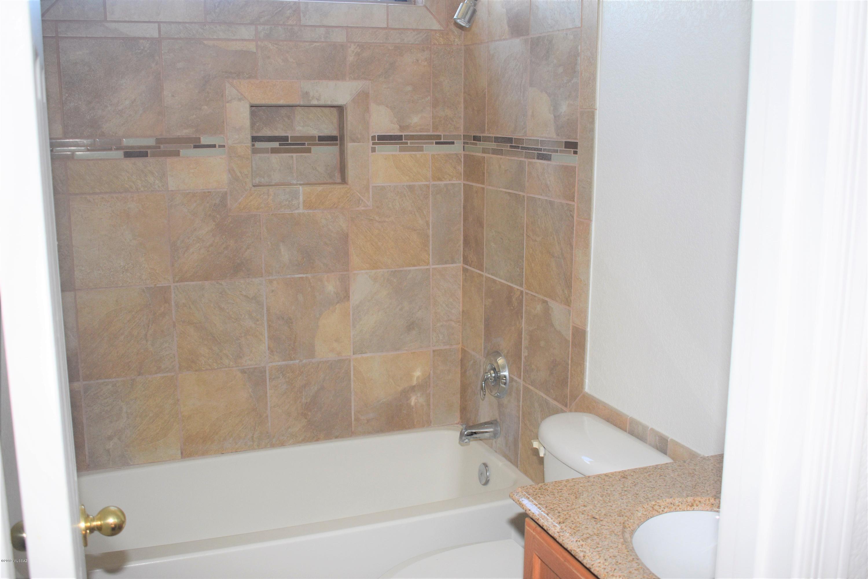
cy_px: 290
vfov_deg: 36.9
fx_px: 868
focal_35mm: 36
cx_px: 434
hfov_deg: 53.1
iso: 720
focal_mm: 24
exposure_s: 1/60
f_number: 4
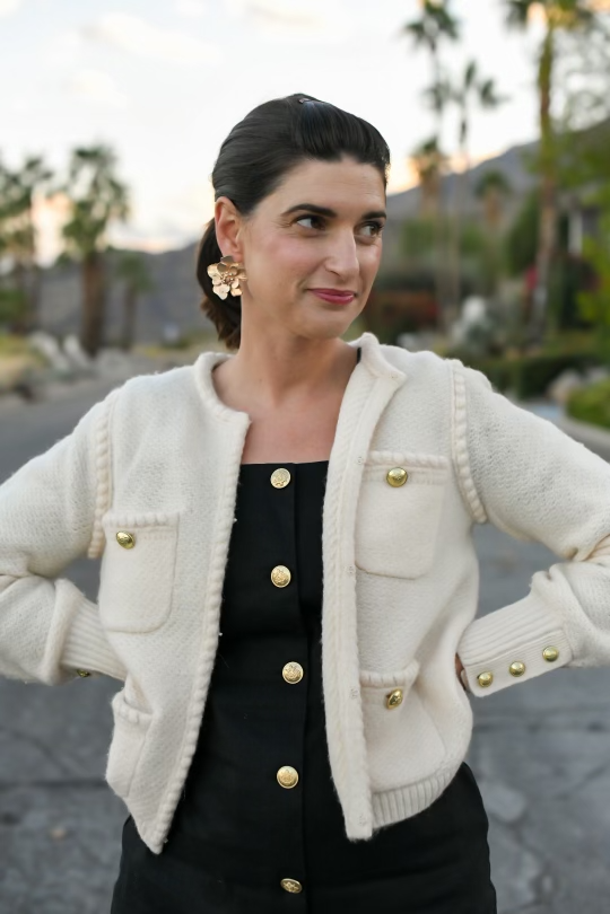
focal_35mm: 50
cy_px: 457
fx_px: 1271
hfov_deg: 27.0
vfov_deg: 39.6
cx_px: 305
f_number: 3.5
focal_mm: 50
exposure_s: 1/3200
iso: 3200
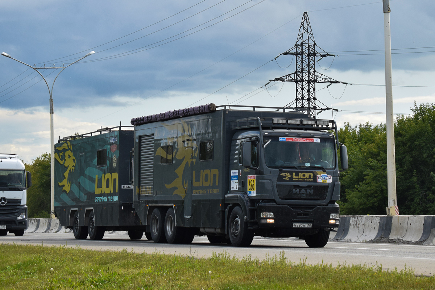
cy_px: 145
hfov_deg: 24.6
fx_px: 997
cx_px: 218
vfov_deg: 16.6
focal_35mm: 82
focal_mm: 55
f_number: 6.3
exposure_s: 1/1000
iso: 400
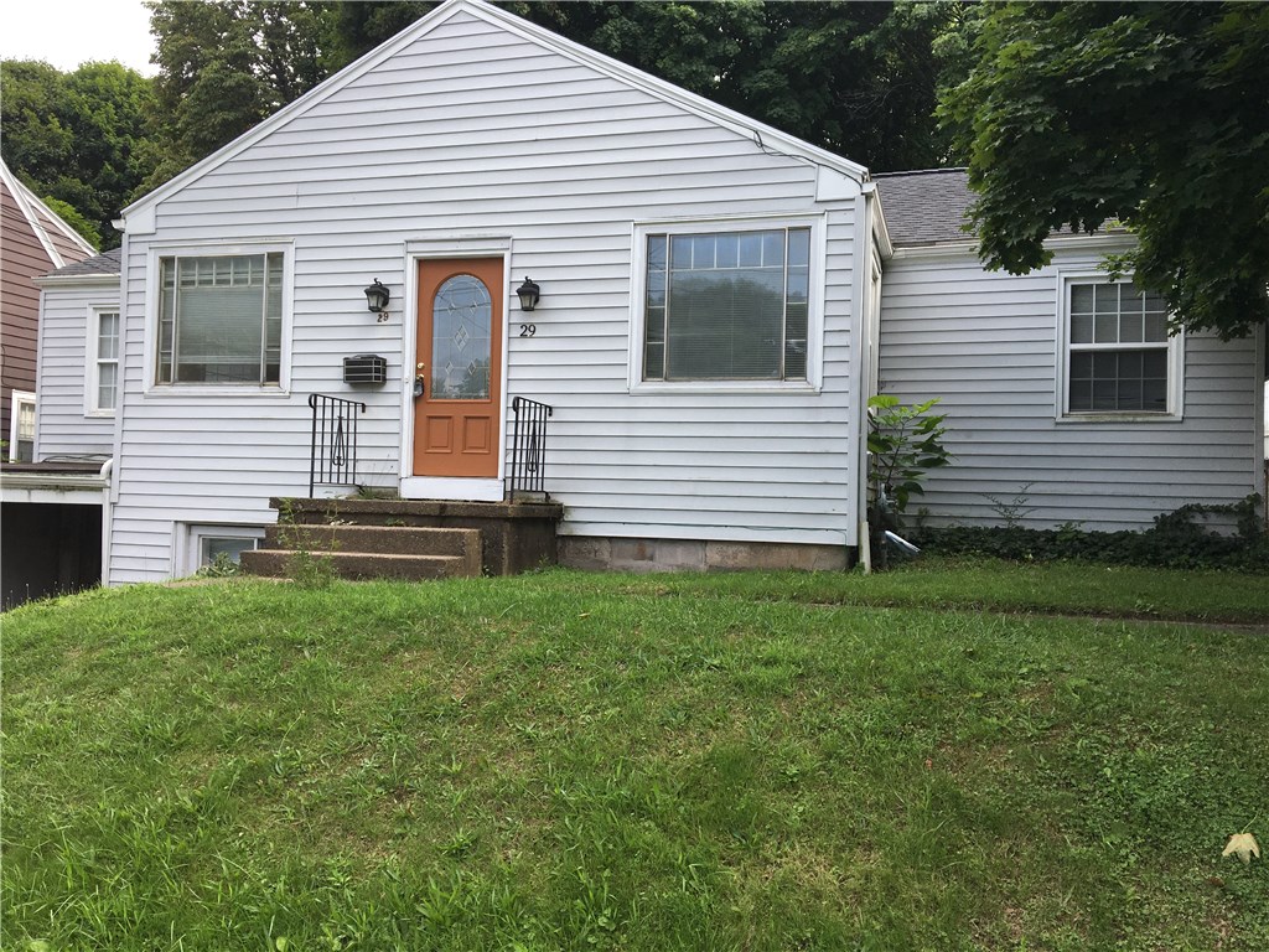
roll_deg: -1.7
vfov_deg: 48.2
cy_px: 476
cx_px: 634
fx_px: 1063
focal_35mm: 29
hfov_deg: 61.7
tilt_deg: +2.1
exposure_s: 1/506
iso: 25
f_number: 2.2
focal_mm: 4.15
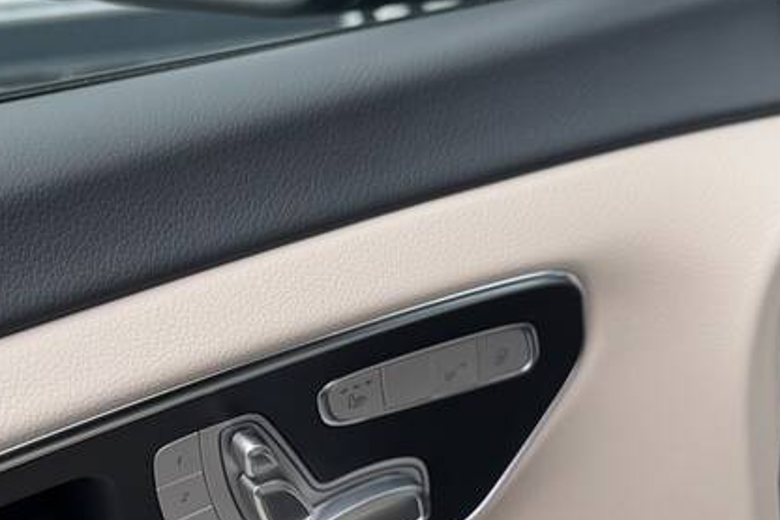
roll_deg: +1.7
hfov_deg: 27.8
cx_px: 234
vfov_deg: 18.8
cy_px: 355
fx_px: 1559
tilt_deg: -30.0
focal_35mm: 72
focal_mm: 6.76
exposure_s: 1/244
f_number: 1.78
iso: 64
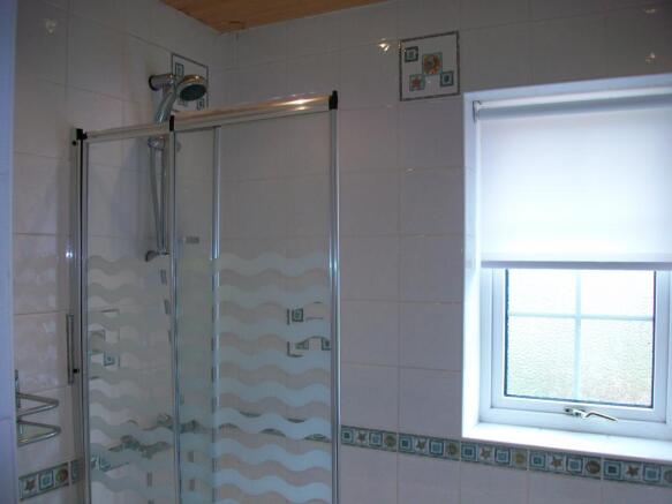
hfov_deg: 56.8
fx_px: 621
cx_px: 336
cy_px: 252
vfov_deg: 44.1
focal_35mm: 32
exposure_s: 1/60
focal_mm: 5.7
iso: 64
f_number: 2.8
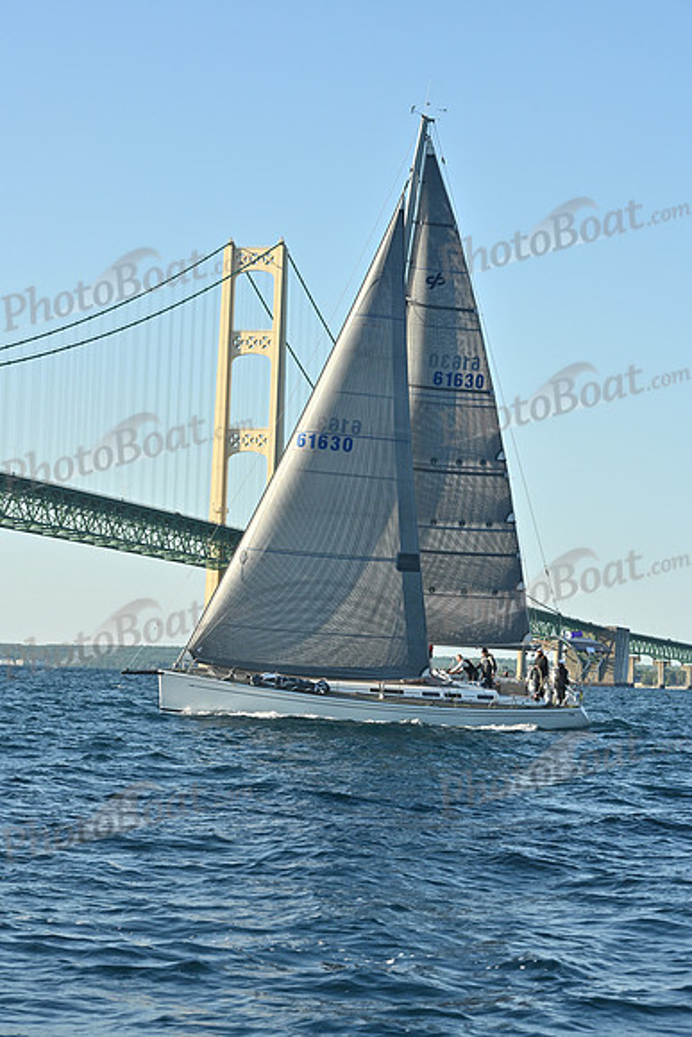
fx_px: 2881
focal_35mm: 100
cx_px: 346
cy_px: 518
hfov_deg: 13.7
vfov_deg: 20.4
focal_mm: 100
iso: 800
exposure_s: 1/1250
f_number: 9
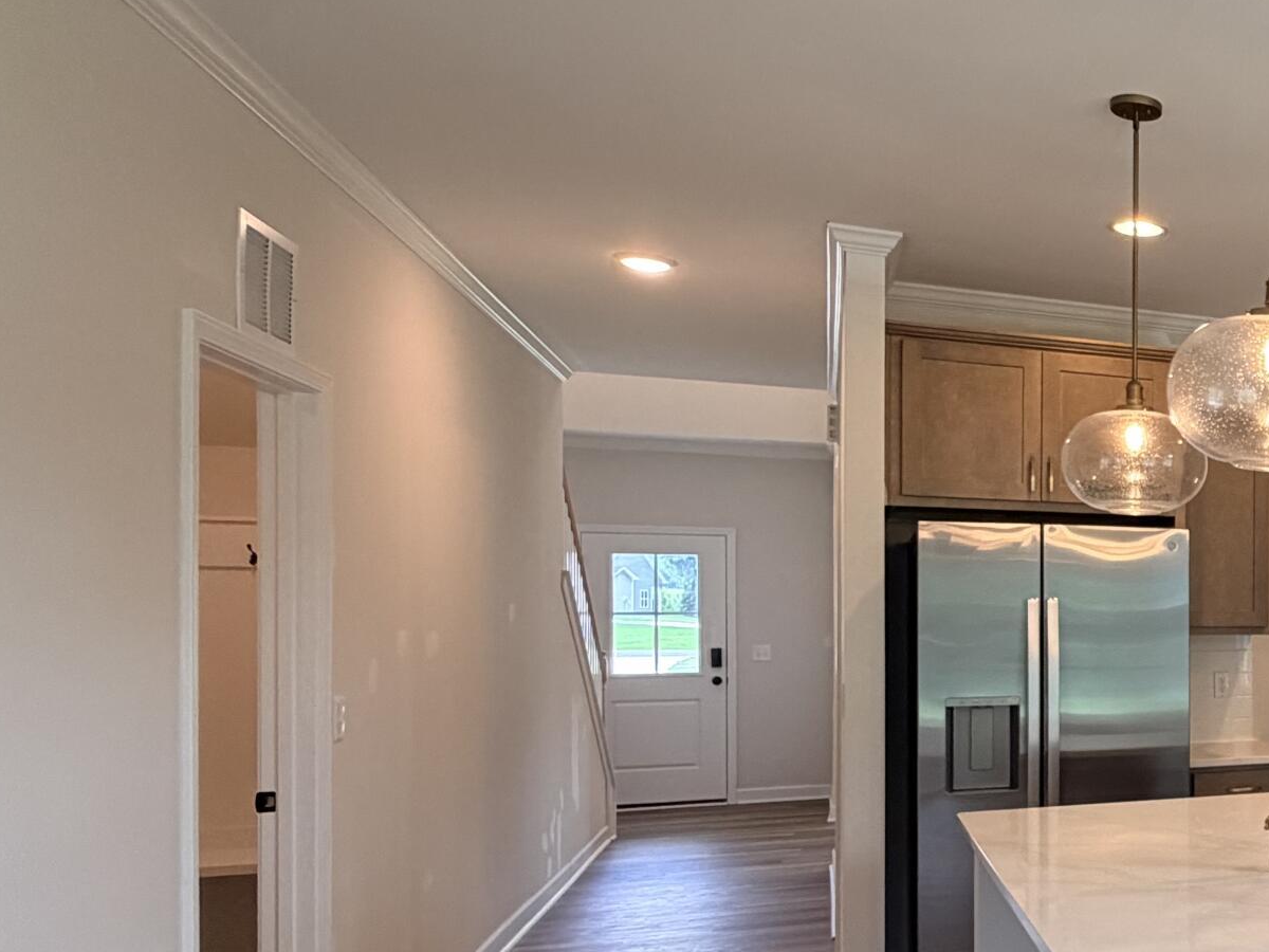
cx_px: 1490
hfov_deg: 39.5
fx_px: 1283
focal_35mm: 35
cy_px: 619
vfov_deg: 40.3
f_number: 2.2
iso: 200
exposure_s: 1/120
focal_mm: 2.22
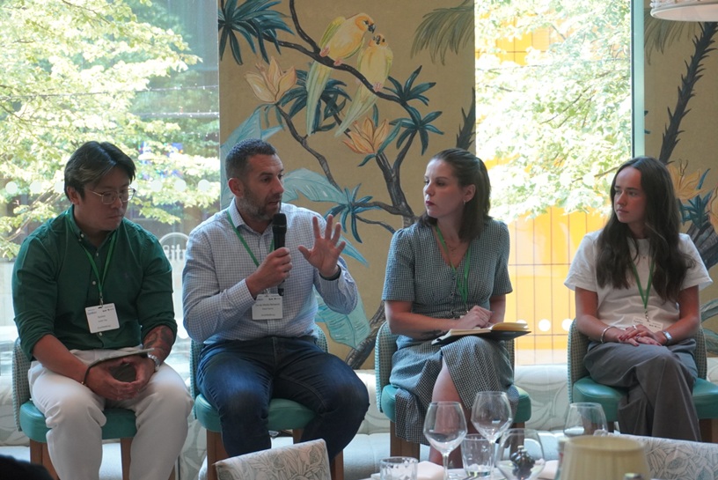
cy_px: 240
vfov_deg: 18.2
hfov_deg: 27.0
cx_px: 359
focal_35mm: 75
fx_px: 1497
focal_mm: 50
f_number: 5.6
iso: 2000
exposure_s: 1/160
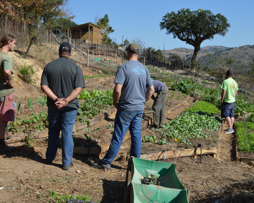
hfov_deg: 41.1
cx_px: 108
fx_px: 338
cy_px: 103
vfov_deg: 33.4
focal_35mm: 45
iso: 100
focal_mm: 26
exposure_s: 1/200
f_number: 7.1
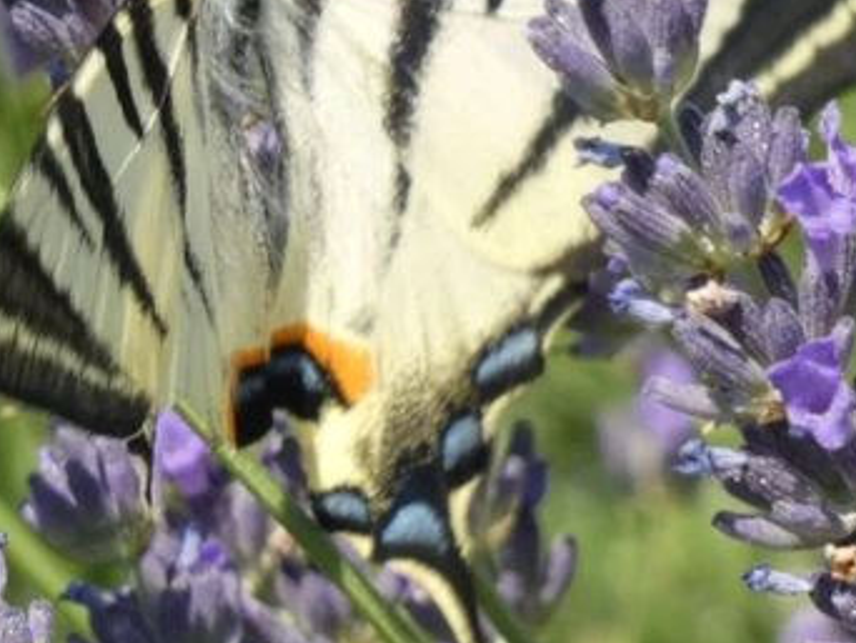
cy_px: 133
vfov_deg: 2.2
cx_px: 350
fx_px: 16753
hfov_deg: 2.9
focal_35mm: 677
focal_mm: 64.9
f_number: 7.1
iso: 125
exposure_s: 1/80
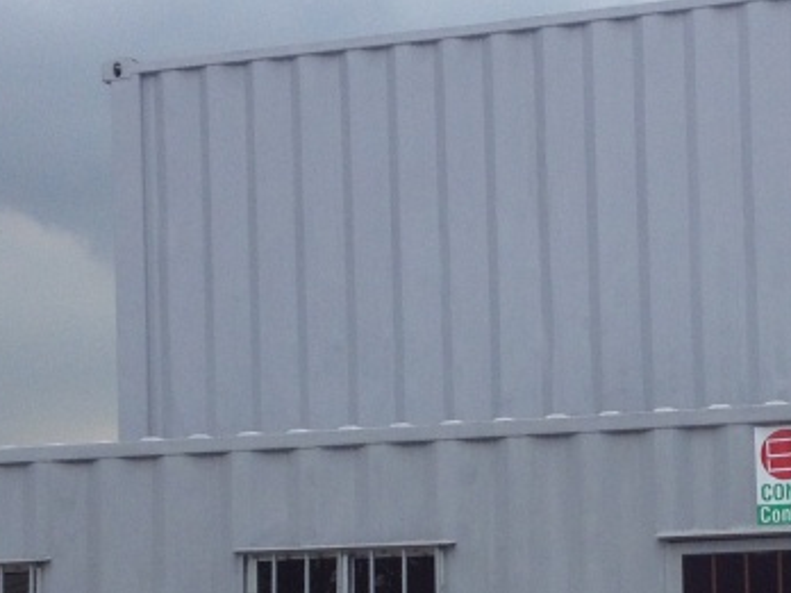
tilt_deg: +4.5
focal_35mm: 103
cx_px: 657
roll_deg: +1.4
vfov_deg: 14.2
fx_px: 2354
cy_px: 573
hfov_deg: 18.9
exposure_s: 1/449
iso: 50
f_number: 2.4
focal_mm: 4.28
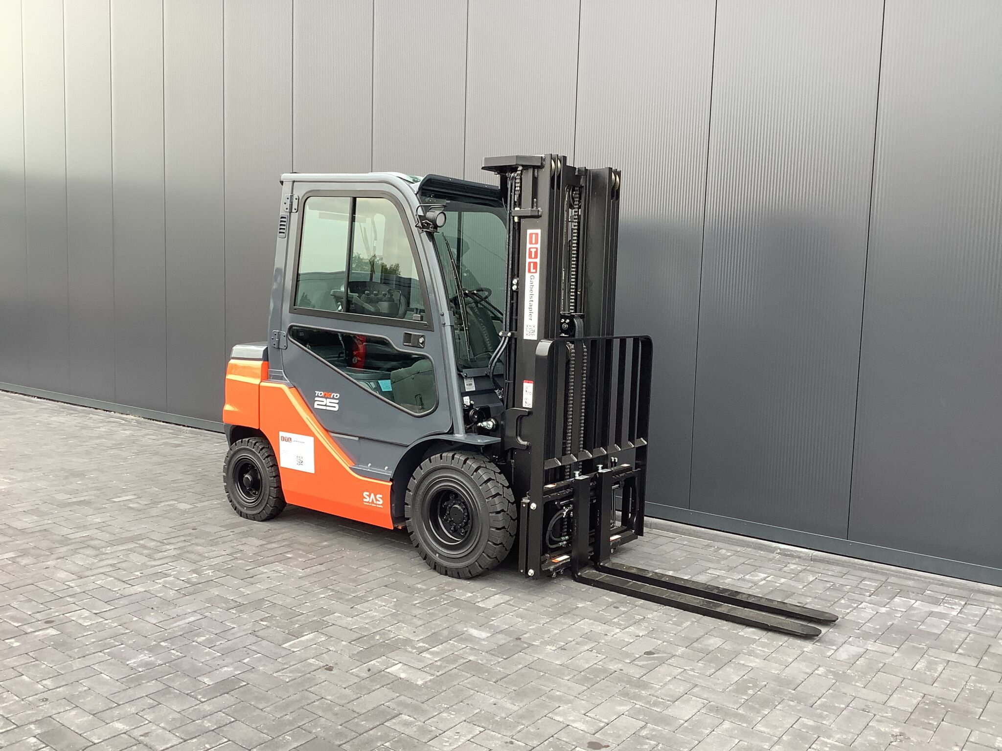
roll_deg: -0.8
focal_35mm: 31
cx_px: 501
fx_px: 897
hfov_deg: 58.4
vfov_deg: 45.4
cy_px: 376
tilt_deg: -6.8
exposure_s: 1/120
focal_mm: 3.3
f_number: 2.4
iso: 64
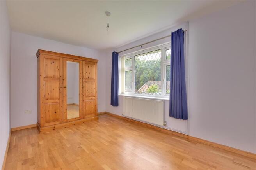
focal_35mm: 15
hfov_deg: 100.4
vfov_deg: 77.3
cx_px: 128
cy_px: 85
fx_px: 107
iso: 400
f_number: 11
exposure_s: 1/15
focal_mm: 10
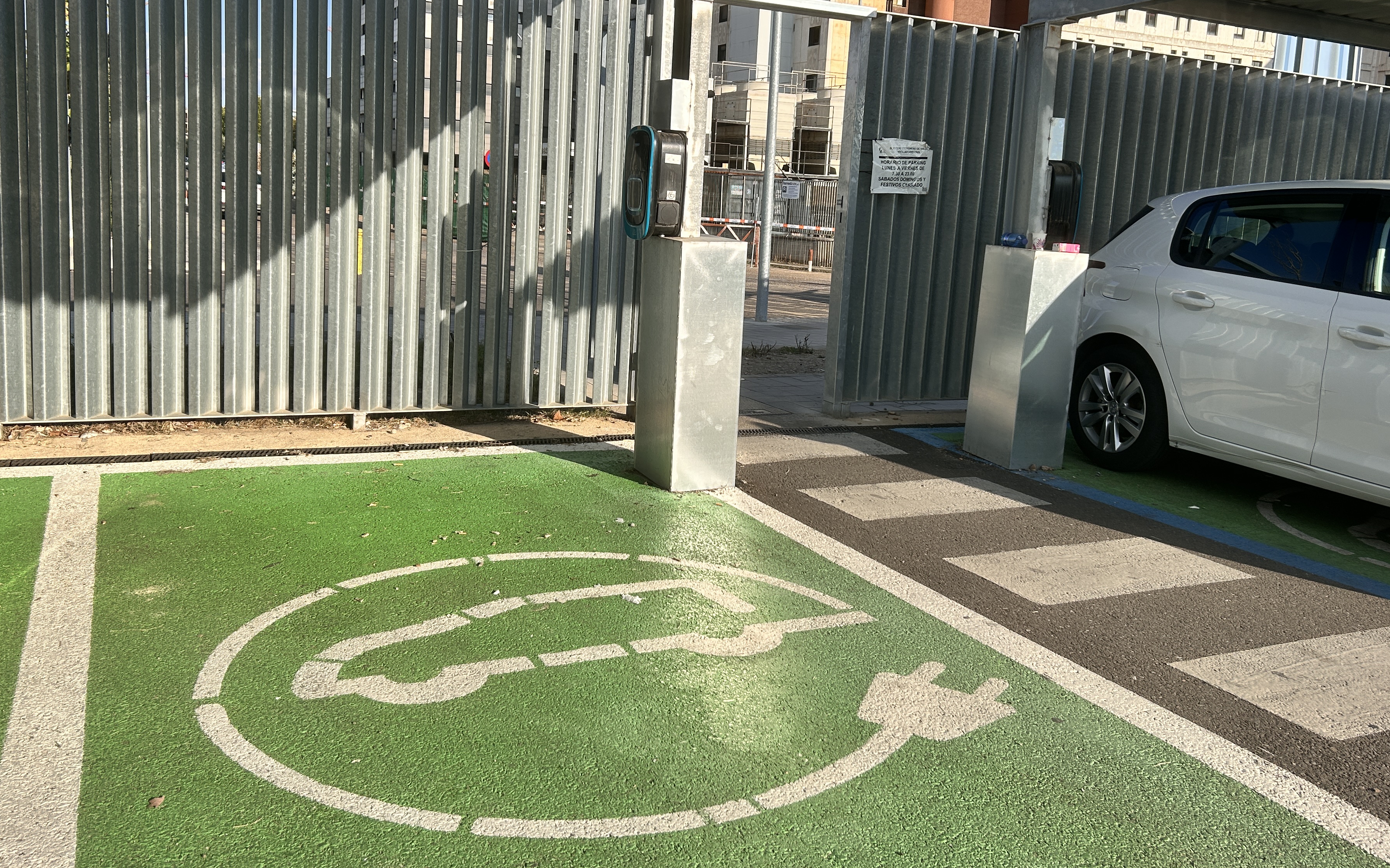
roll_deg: -2.7
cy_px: 368
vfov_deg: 40.5
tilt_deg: -8.4
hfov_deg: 61.2
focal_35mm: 31
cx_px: 708
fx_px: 1174
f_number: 1.5
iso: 50
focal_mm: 5.7
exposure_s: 1/3356
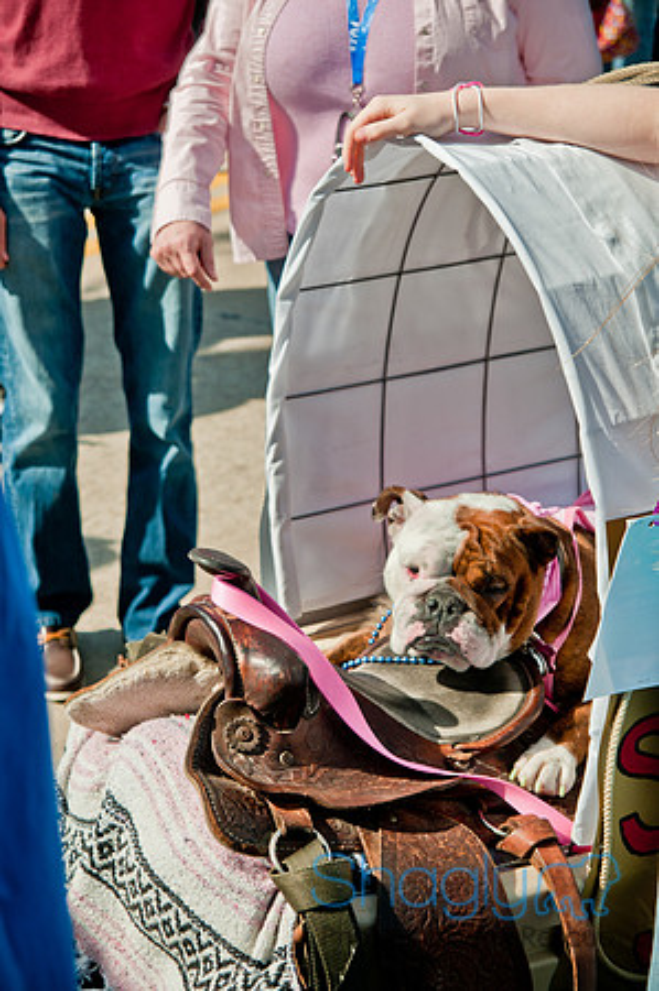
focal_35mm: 75
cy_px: 496
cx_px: 330
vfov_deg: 27.0
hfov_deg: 18.1
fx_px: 2064
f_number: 3.5
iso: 200
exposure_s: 1/2000
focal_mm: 50
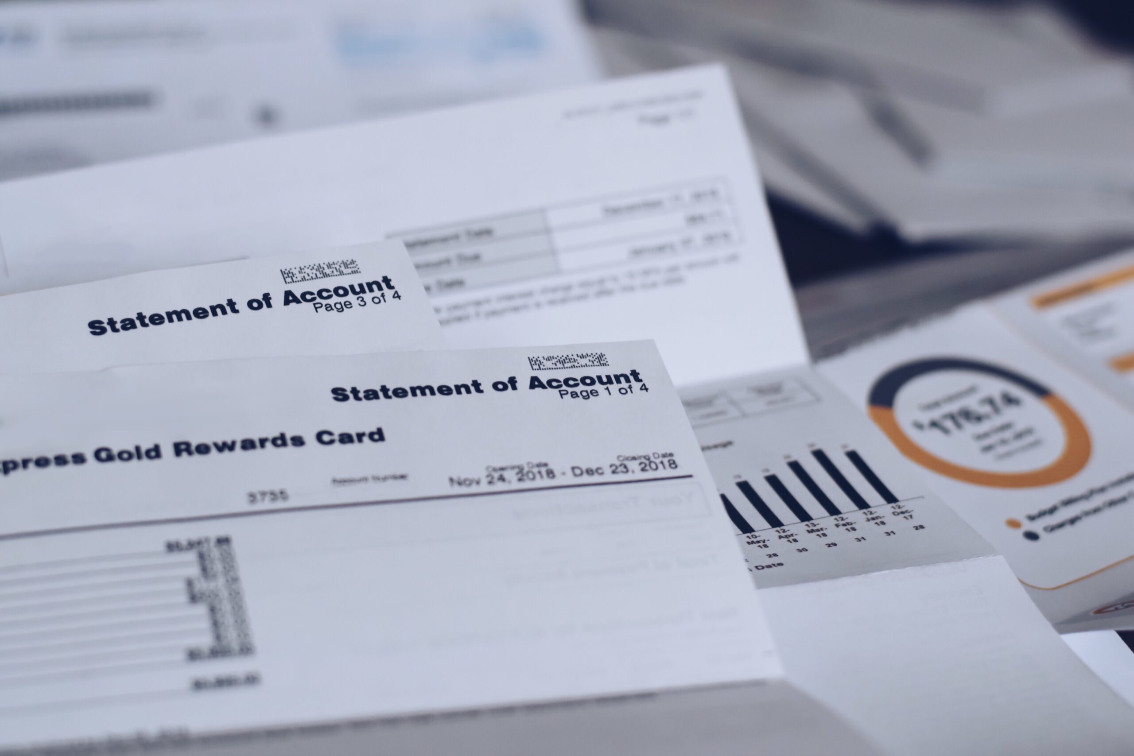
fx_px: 2362
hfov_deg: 27.0
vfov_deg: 18.2
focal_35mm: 75
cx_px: 567
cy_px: 378
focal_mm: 50
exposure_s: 1/60
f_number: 2.8
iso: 800
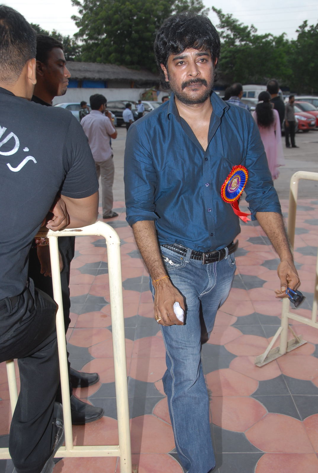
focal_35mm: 39
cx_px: 159
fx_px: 514
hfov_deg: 34.4
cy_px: 236
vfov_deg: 49.5
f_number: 5.6
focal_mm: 26
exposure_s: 1/125
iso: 200
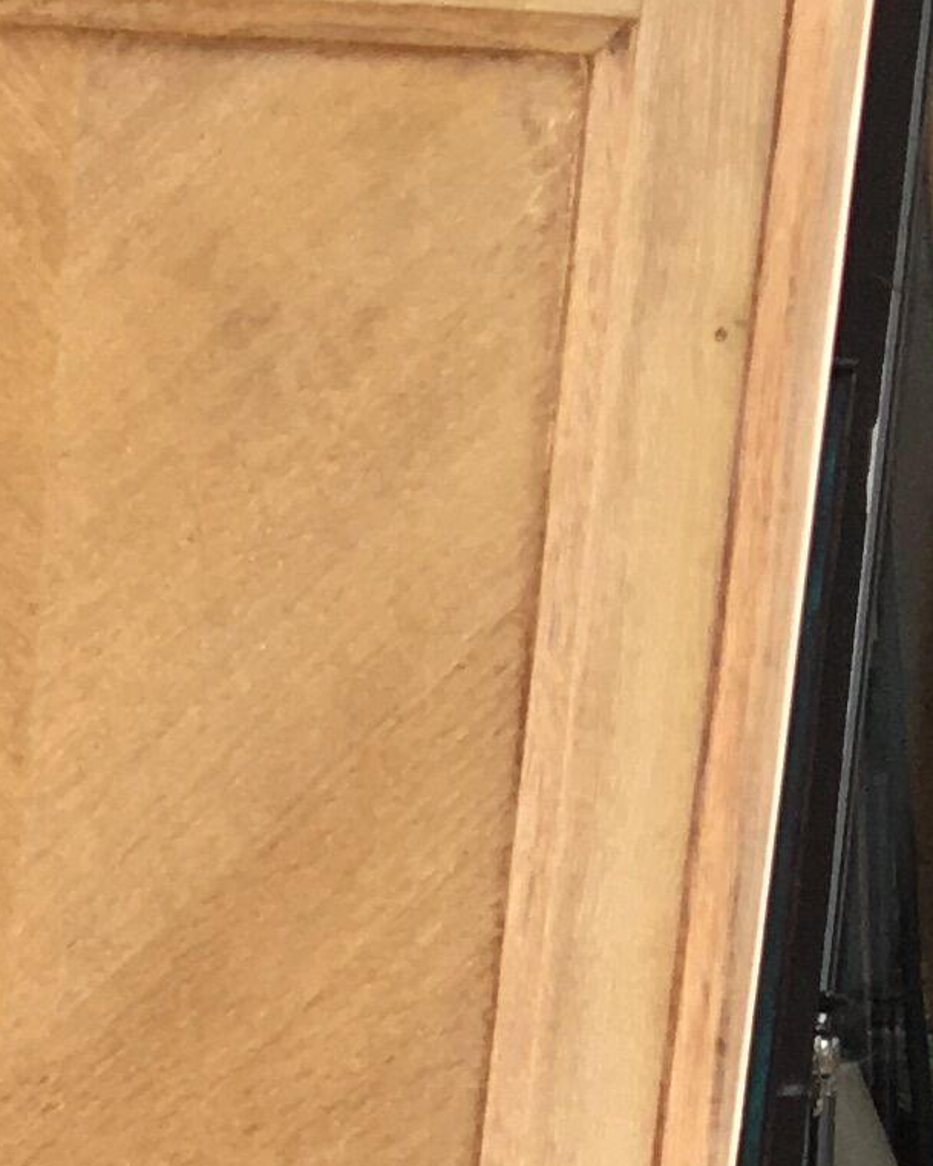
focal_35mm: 150
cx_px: -757
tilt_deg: -14.3
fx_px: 5176
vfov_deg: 11.8
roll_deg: -1.7
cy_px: 2119
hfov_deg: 9.8
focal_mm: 4.15
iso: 25
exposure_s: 1/161
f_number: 2.2
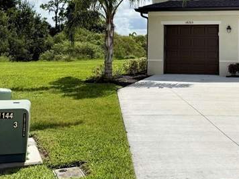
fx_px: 373
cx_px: 183
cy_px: 10
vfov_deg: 26.0
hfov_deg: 34.7
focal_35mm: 54
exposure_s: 1/11905
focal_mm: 6.76
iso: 80
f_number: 1.78
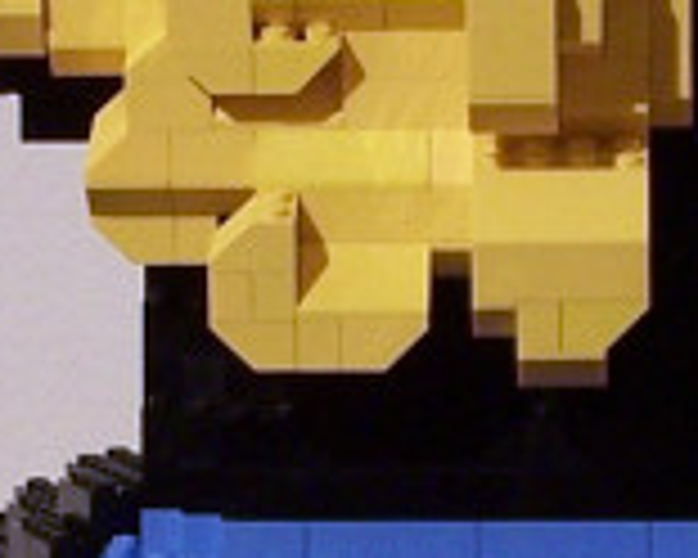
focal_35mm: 381
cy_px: 504
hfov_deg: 5.1
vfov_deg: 4.1
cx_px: 617
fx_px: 7871
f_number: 3.1
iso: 80
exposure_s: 1/2
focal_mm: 9.8
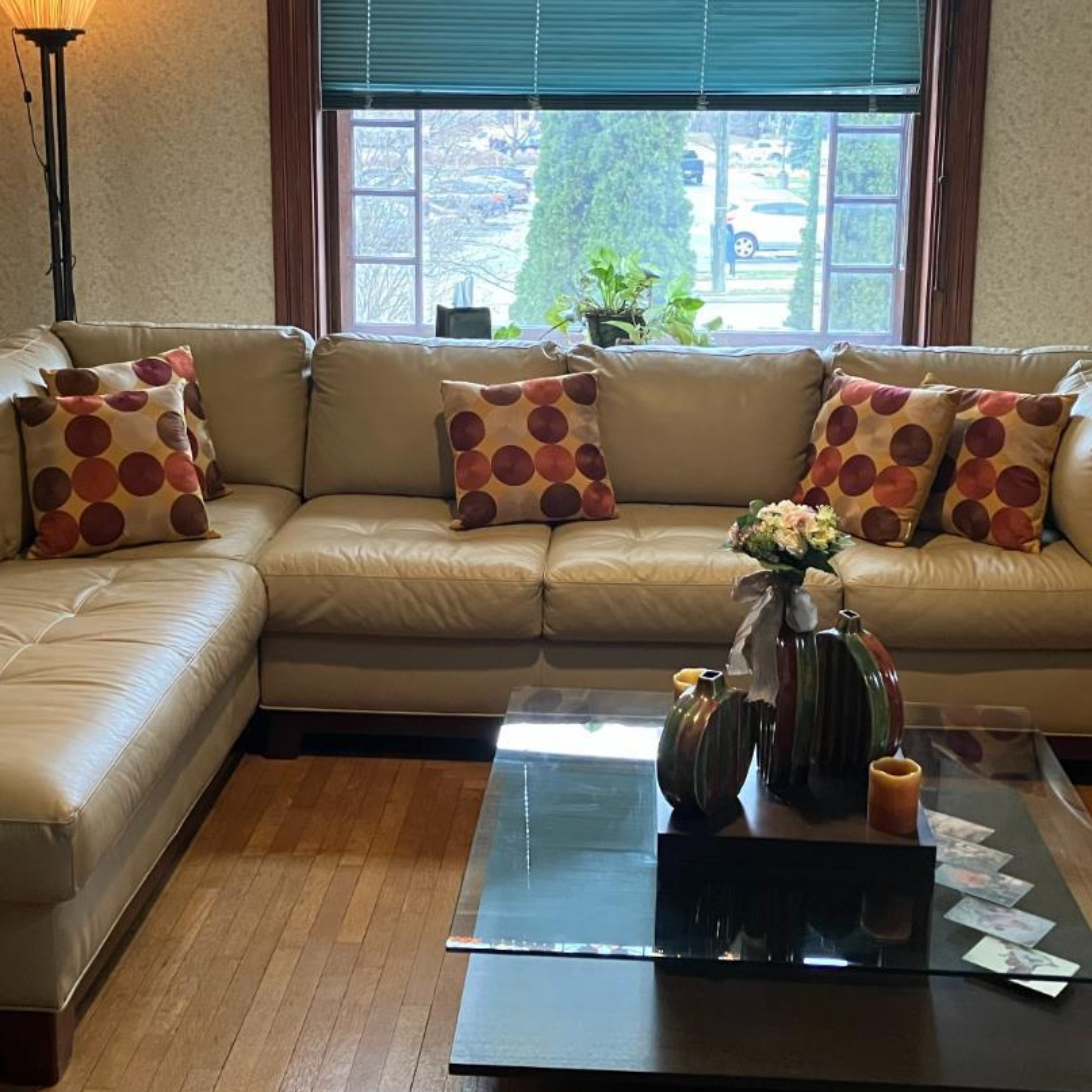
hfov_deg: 36.8
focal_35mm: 46
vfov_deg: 36.6
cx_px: 593
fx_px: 1642
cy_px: 416
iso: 320
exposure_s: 1/60
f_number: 1.8
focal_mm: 3.99
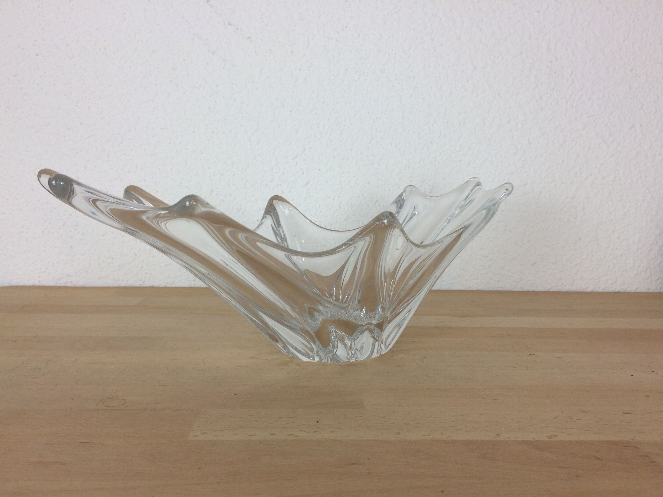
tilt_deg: -3.9
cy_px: 255
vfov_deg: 46.8
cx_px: 331
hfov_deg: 60.0
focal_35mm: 30
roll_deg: -0.4
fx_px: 575
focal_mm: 4.15
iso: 50
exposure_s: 1/100
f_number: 2.2
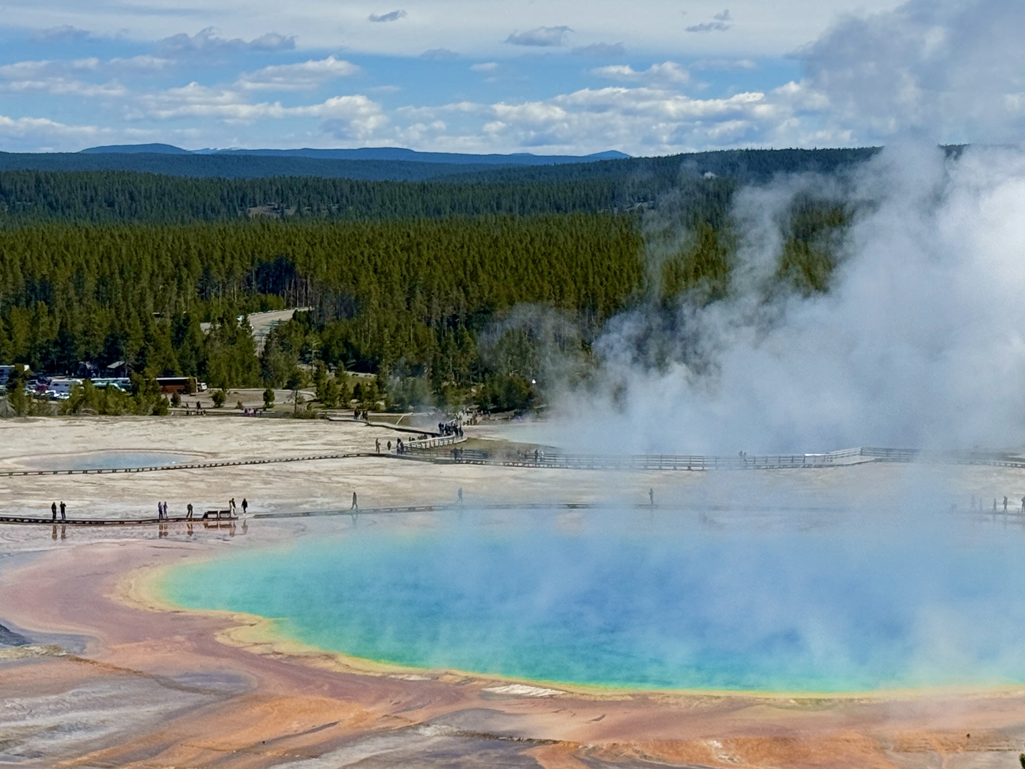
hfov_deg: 20.1
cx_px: 756
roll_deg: -0.5
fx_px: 2872
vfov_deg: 15.2
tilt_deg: -6.1
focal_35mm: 97
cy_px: 499
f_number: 1.78
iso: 64
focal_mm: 6.76
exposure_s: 1/9009
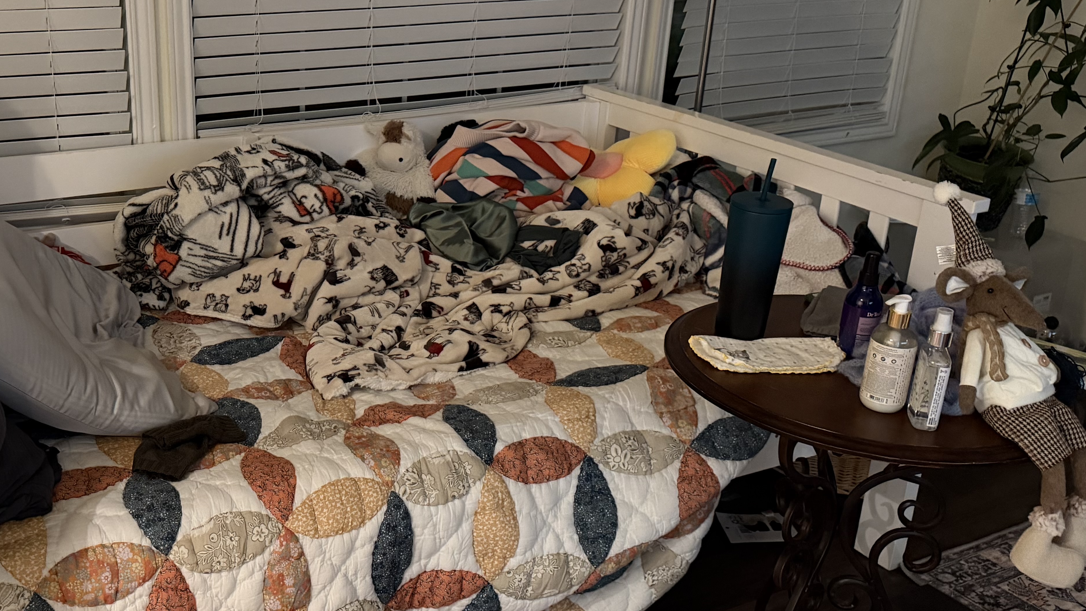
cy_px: 270
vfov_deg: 29.7
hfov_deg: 49.4
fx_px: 1152
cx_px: 341
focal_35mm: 40
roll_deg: -1.2
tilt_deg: -20.2
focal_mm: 6.76
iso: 1000
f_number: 1.78
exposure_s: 1/30
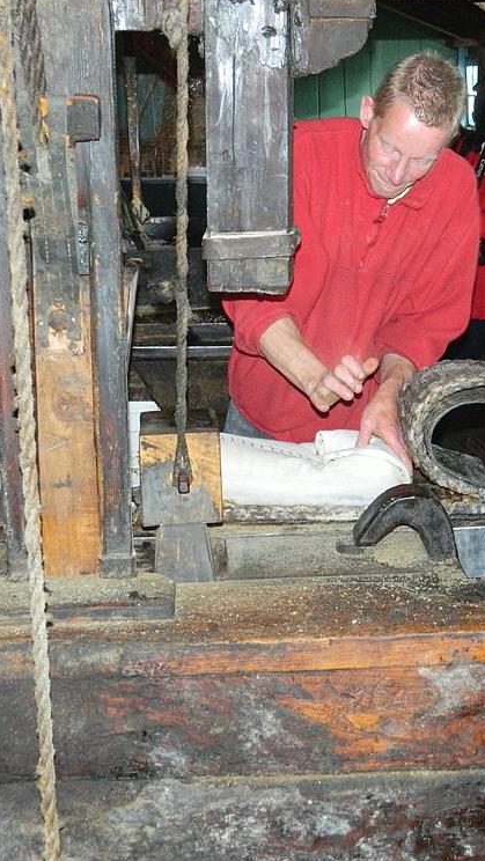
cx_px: 354
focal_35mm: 60
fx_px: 1371
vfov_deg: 34.9
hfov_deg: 19.9
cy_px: 428
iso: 450
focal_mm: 7.3
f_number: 3.5
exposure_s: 1/40
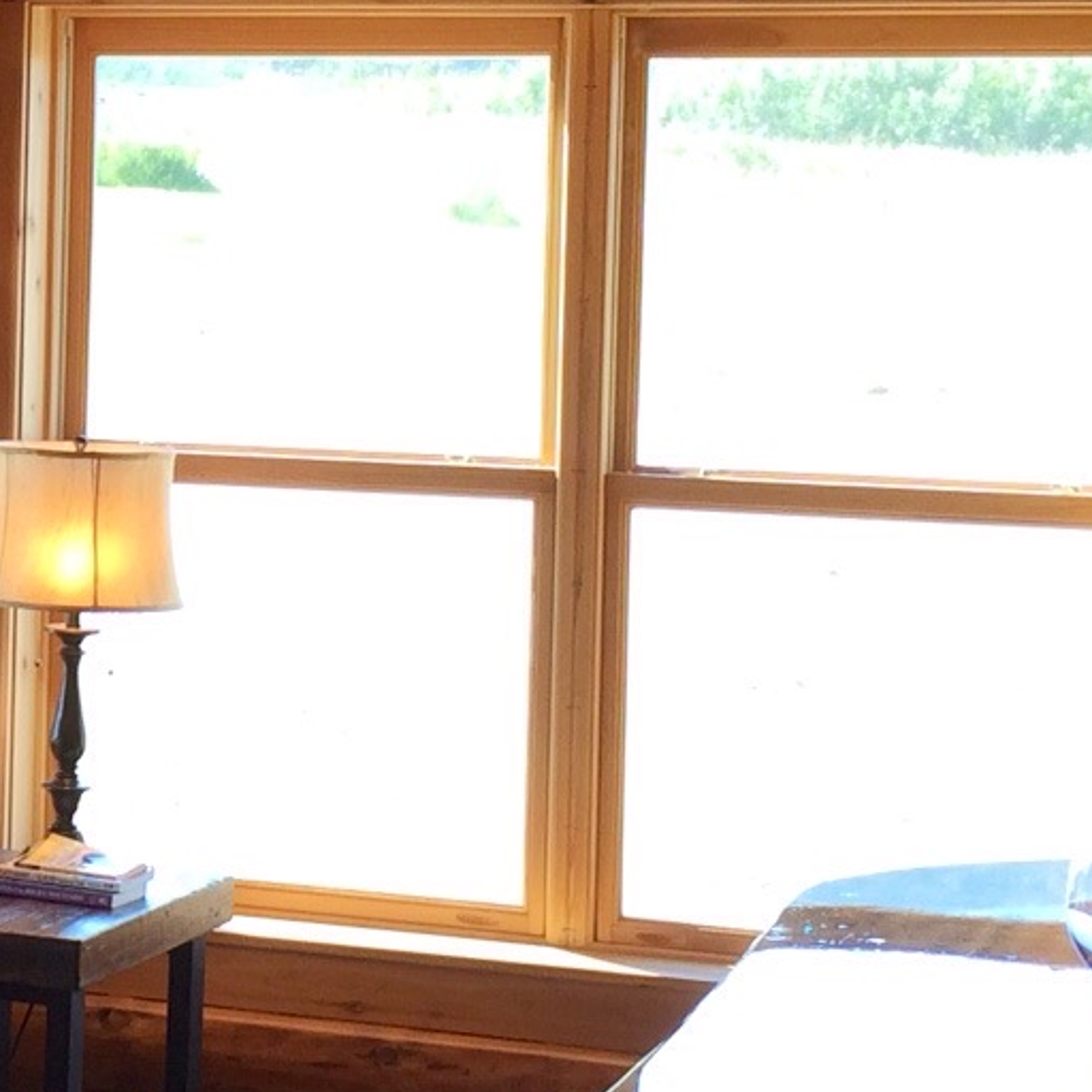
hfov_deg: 15.7
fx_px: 3783
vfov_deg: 16.4
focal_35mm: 106
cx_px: -279
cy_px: 335
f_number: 2.2
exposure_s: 1/60
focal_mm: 4.12
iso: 40
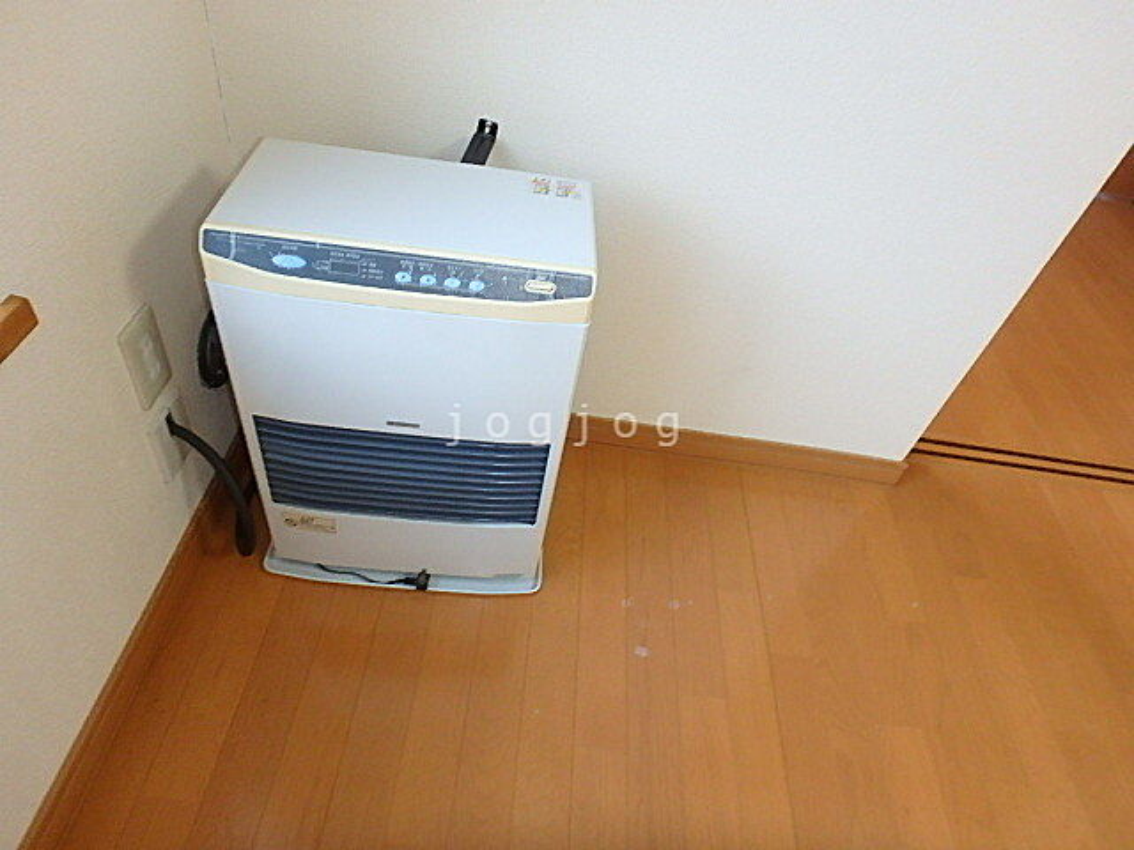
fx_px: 688
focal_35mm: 21
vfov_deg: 63.4
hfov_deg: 79.0
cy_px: 425
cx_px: 567
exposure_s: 1/30
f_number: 3.5
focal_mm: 3.7
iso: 400
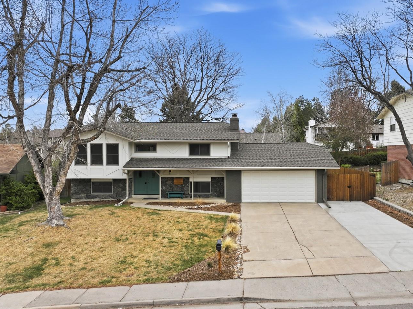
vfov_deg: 46.7
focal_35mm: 30
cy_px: 160
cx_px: 236
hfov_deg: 59.8
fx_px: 358
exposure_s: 1/1250
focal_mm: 12.3
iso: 170
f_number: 2.8
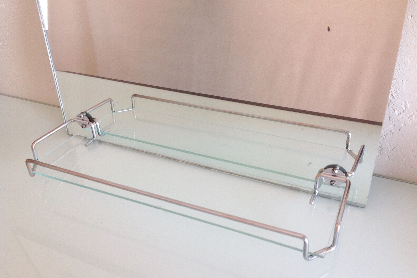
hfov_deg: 51.9
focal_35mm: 37
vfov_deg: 35.9
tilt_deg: -39.5
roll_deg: +7.3
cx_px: 211
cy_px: 148
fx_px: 429
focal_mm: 4.28
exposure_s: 1/120
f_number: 2.4
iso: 80
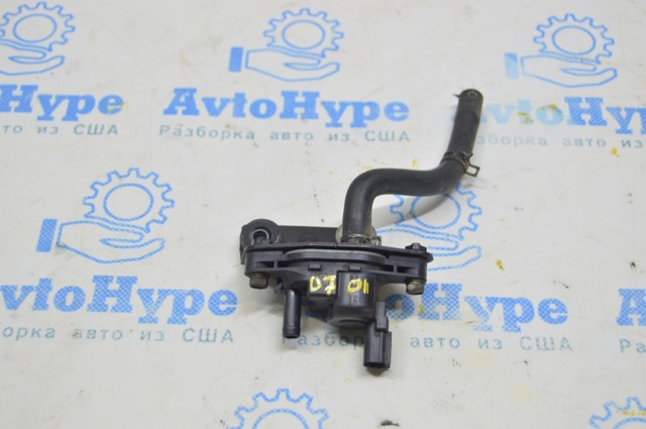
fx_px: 1129
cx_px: 323
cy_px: 214
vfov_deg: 21.5
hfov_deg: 31.9
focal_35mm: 63
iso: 400
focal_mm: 42
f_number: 5.6
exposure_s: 1/20
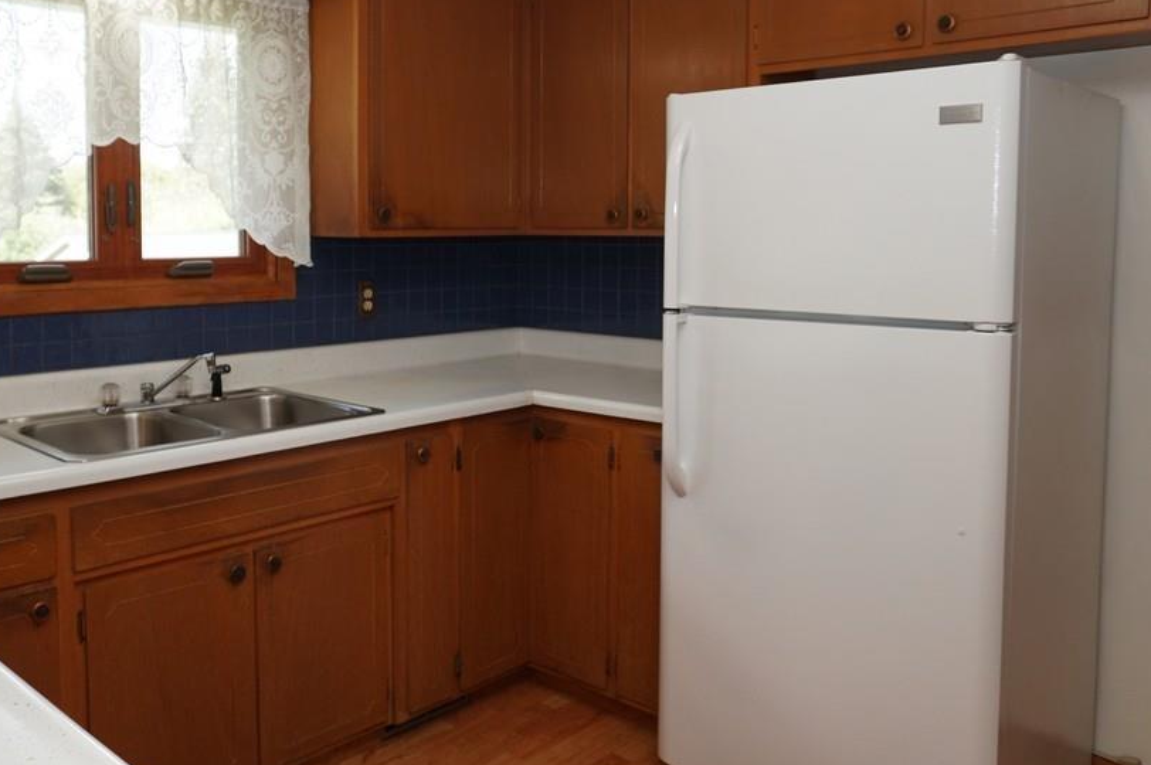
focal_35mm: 32
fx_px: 1022
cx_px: 453
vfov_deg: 40.8
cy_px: 292
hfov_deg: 58.2
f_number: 4
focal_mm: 16
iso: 400
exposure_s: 1/160
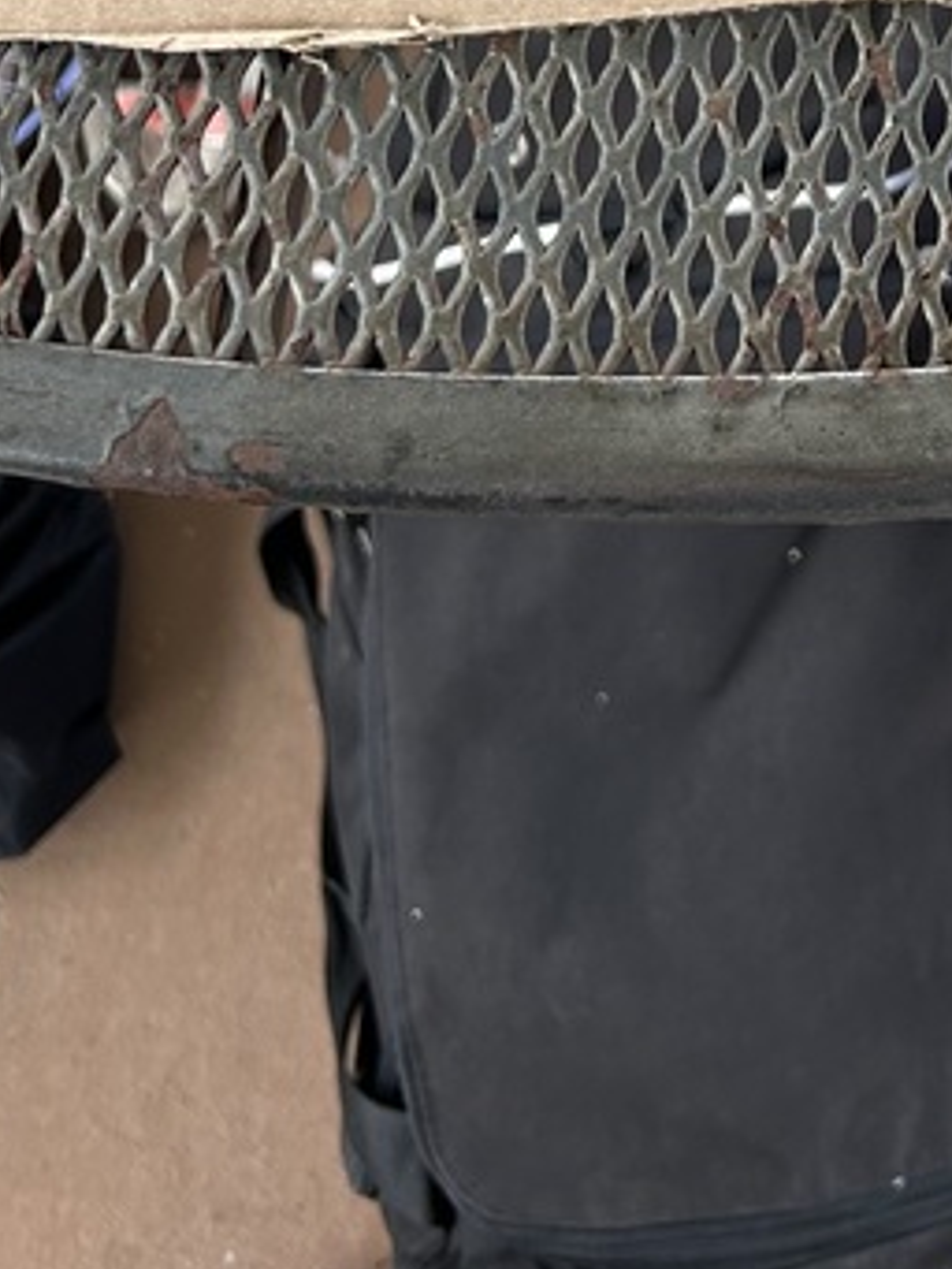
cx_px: 1112
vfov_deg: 22.7
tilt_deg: -74.0
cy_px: -316
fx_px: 2858
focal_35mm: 78
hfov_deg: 18.1
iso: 50
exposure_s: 1/401
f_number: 1.5
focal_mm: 5.7
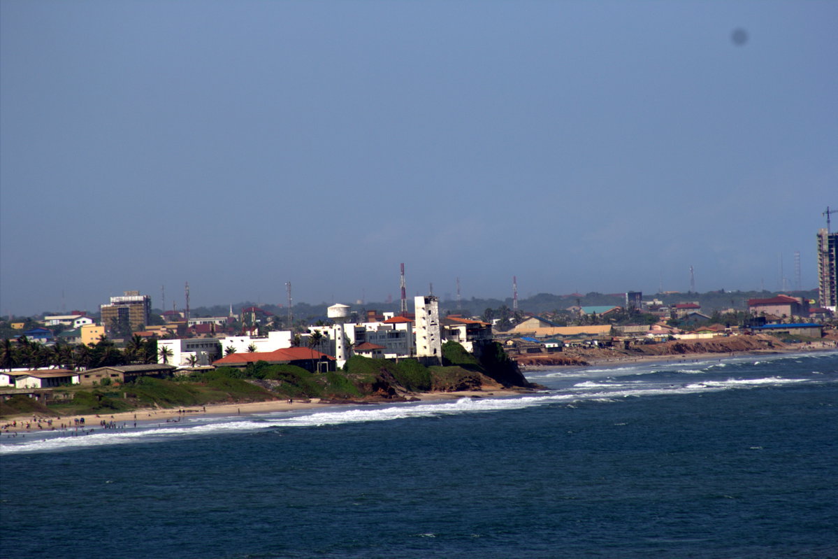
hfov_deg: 4.4
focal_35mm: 470
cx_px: 419
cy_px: 280
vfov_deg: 2.9
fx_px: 10938
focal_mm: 300
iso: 100
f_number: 8
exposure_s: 1/500
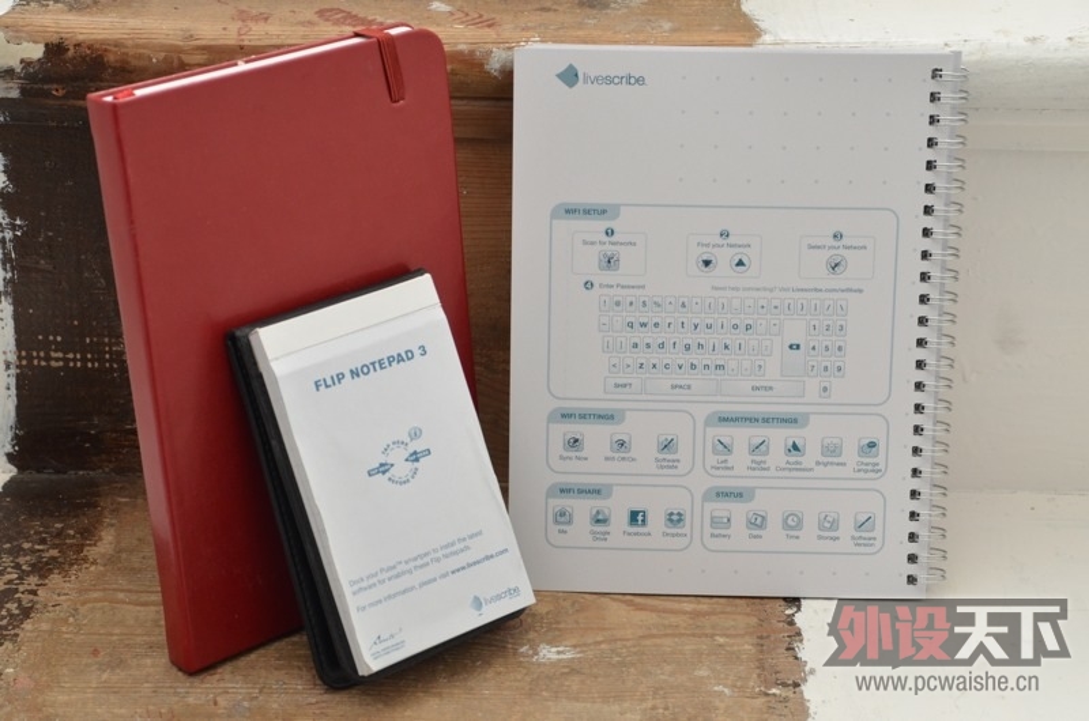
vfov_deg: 16.5
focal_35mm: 82
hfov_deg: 24.7
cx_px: 544
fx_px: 2491
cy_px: 360
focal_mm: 55
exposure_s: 1/30
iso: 800
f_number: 6.3
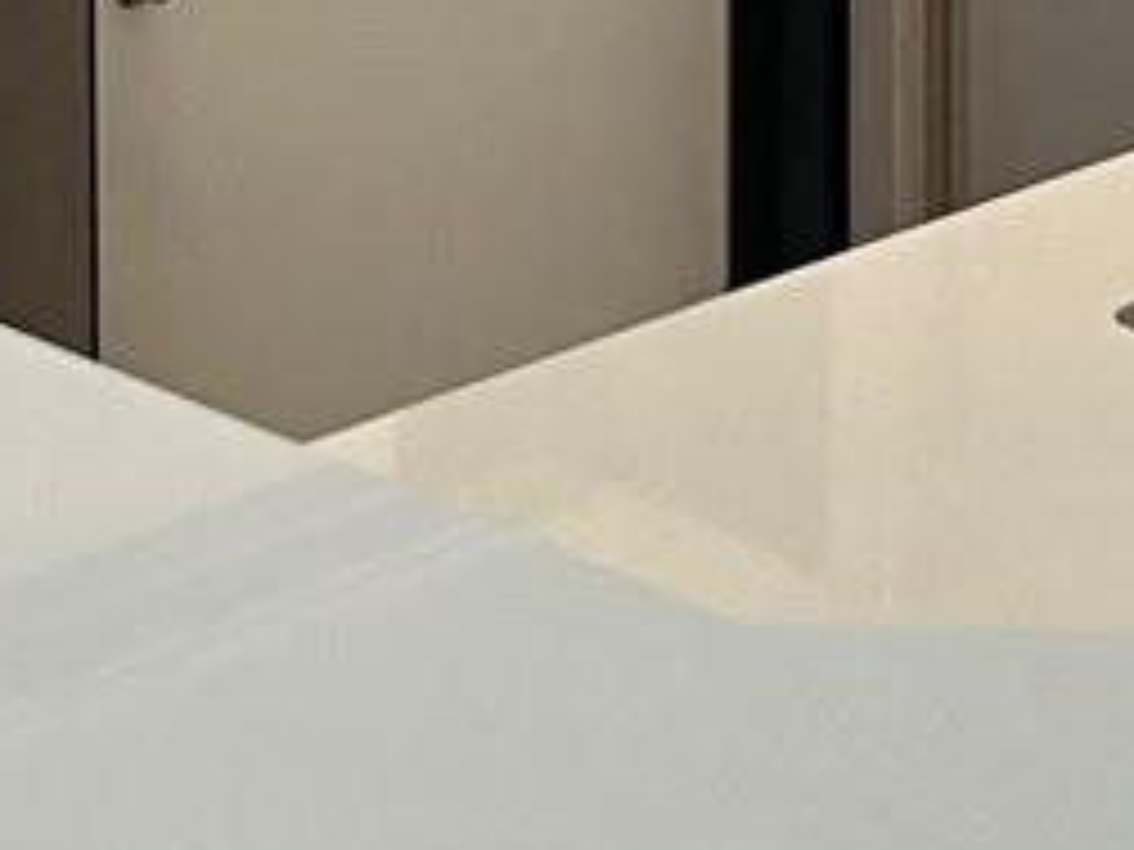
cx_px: 675
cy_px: -994
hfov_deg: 12.0
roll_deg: -0.5
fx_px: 5405
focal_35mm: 165
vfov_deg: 8.4
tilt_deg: -5.5
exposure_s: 1/60
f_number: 1.5
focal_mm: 5.7
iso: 100
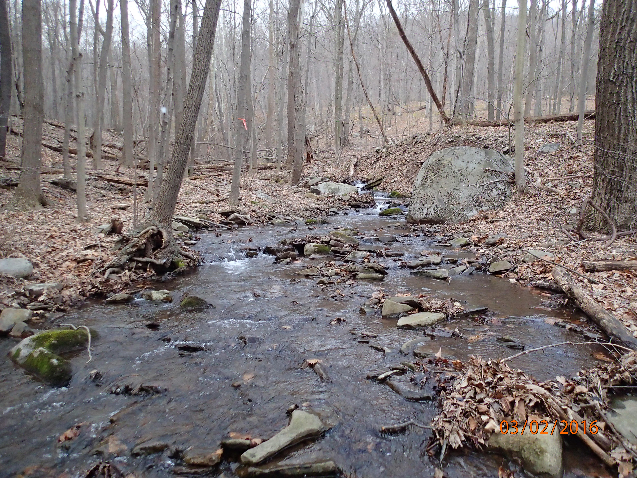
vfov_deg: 54.9
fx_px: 460
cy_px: 239
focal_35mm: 25
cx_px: 318
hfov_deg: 69.4
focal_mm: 4.5
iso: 500
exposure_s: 1/500
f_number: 2
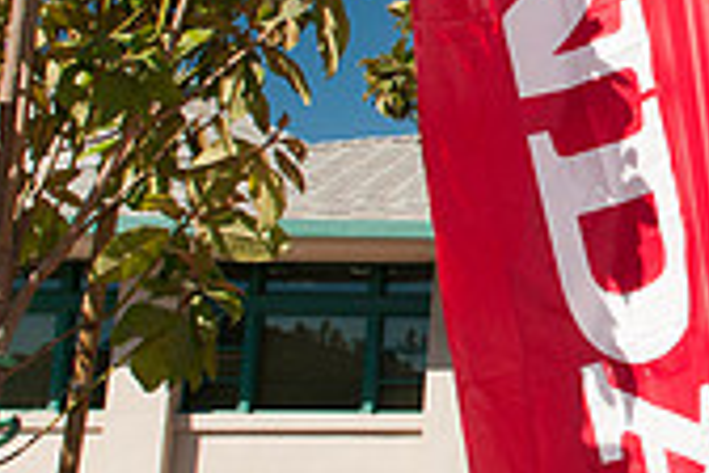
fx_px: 1733
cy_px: 74
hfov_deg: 20.9
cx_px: 933
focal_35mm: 88
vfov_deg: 15.4
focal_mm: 17
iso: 200
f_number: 7.1
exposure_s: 1/200
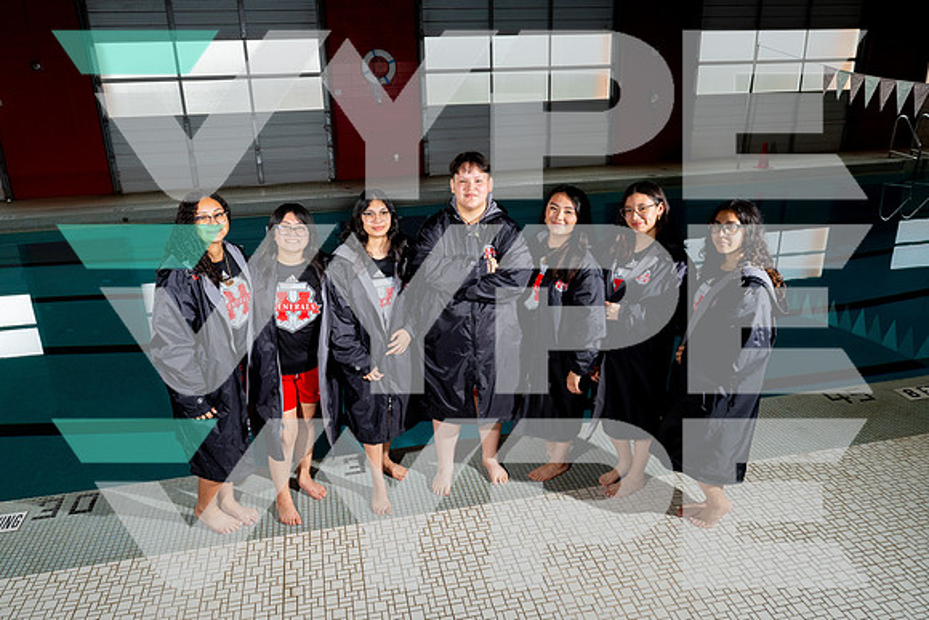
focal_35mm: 28
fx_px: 723
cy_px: 310
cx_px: 464
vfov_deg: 46.4
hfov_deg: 65.5
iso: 1000
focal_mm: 28
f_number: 8
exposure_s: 1/250
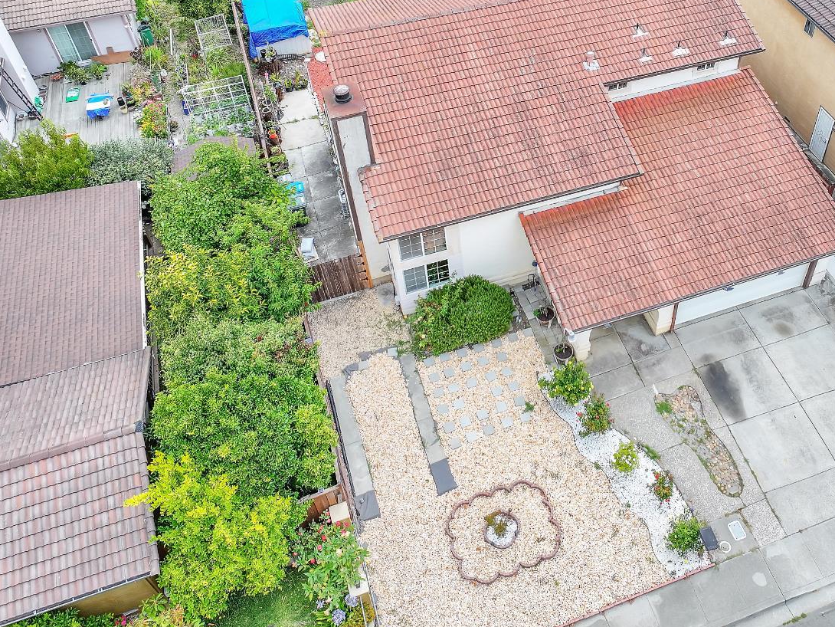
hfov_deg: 54.5
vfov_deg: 42.3
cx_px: 536
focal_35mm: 33
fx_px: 796
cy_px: 203
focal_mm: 12.29
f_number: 2.8
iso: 180
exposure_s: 1/640
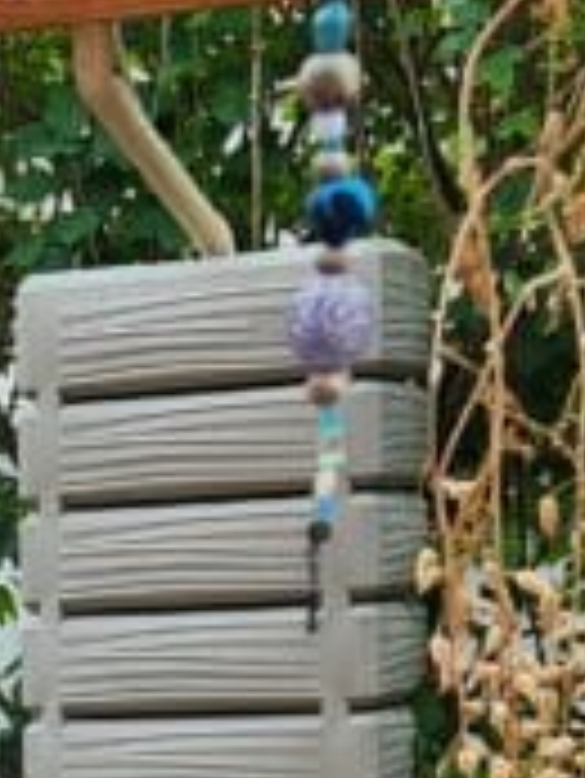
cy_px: 1129
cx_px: -400
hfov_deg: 10.4
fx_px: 3061
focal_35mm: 136
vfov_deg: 13.7
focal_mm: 5.4
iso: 20
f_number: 1.8
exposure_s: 1/186
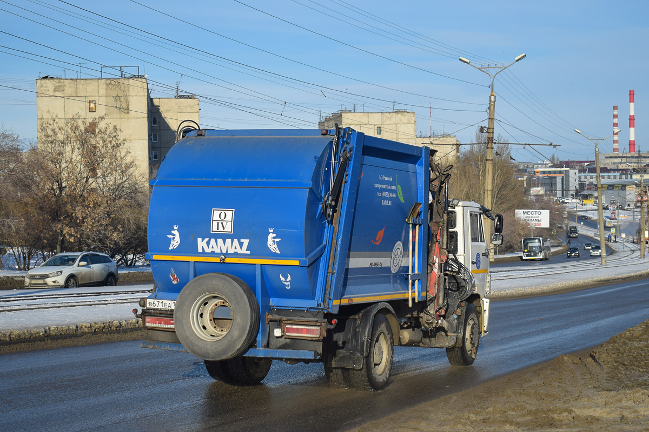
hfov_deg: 35.1
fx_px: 1028
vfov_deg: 23.8
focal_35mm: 57
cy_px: 216
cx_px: 324
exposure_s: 1/800
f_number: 6.3
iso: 100
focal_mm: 38
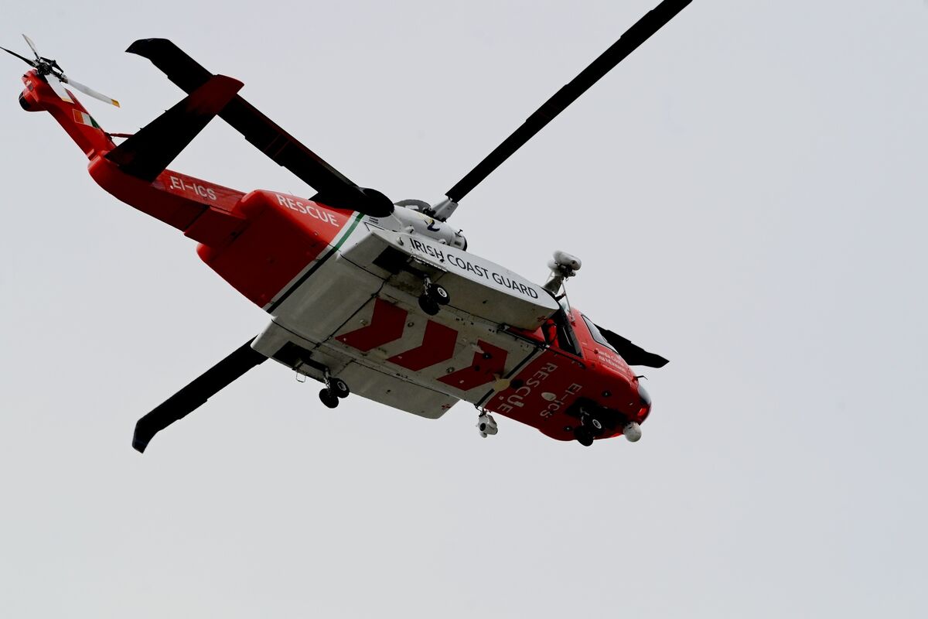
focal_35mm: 200
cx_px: 464
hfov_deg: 10.3
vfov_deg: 6.9
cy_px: 310
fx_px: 5155
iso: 2000
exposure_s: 1/8000
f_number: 5.6
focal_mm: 200
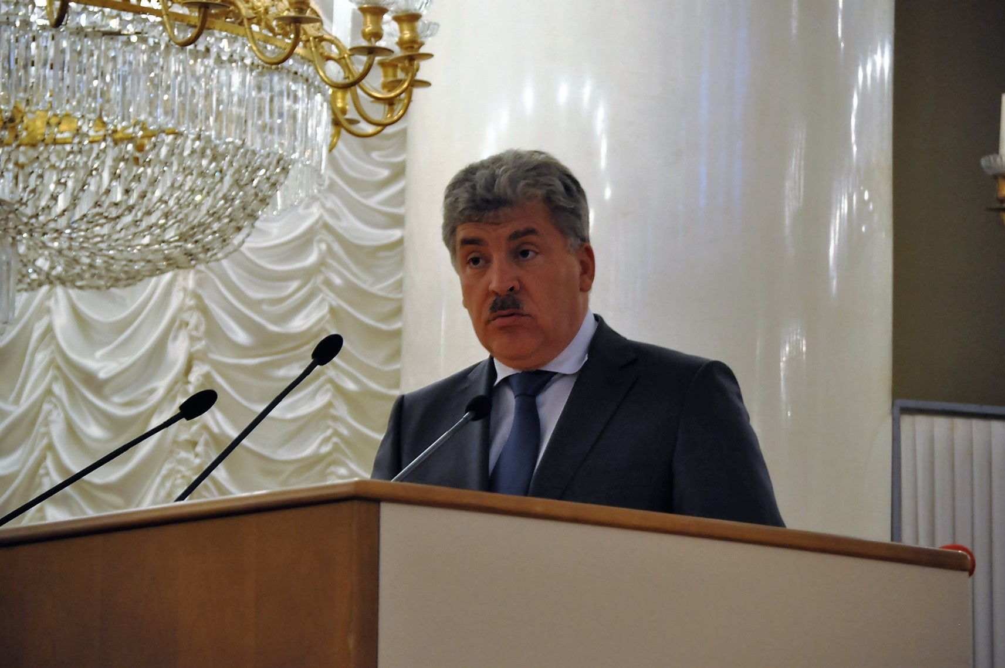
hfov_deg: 8.9
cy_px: 334
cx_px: 502
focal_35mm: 232
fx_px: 6485
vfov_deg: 5.9
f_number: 5.6
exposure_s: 1/80
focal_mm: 155
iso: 1600
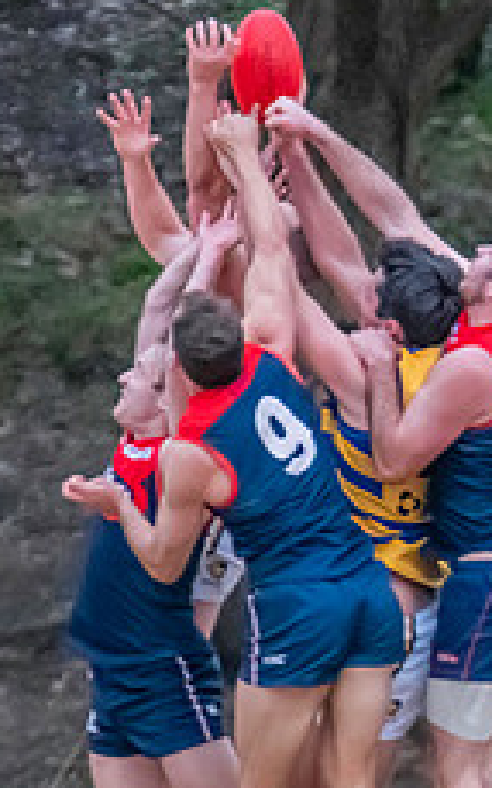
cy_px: 693
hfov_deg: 0.6
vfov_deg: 1.0
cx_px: 498
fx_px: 47400
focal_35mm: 2208
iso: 10000
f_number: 6.3
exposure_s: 1/1600
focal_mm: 600
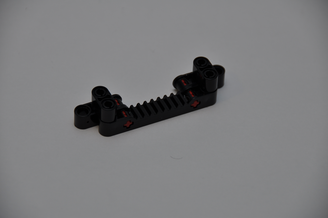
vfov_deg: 4.6
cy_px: 109
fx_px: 2730
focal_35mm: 300
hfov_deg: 6.9
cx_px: 164
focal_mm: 200
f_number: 5.6
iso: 200
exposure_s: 1/60
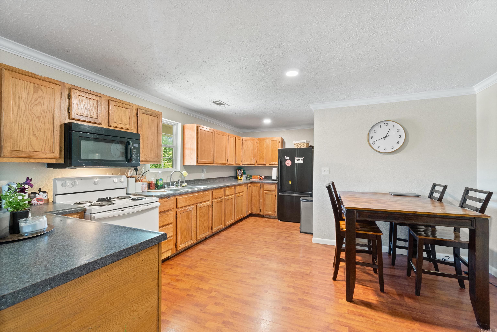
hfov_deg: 100.4
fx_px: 207
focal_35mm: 15
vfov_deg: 77.3
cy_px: 166
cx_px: 248
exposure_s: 1.3
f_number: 8
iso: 400
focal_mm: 10
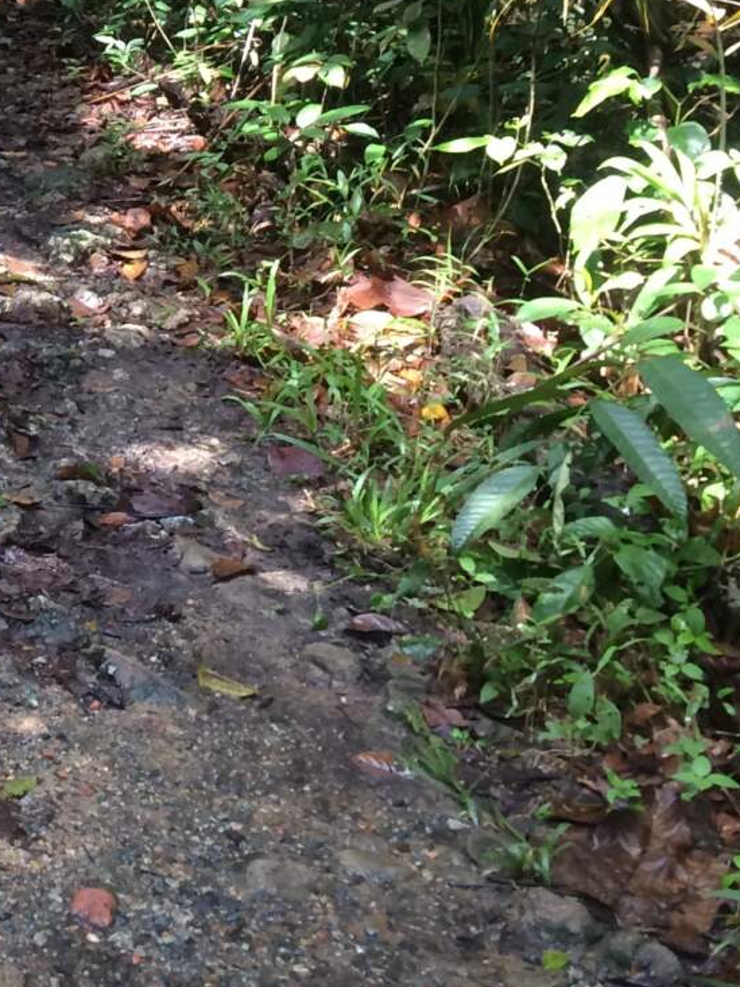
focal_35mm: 74
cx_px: -195
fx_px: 2109
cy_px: -140
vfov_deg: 24.3
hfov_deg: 18.6
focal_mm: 4.15
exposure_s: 1/33
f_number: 2.2
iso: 40
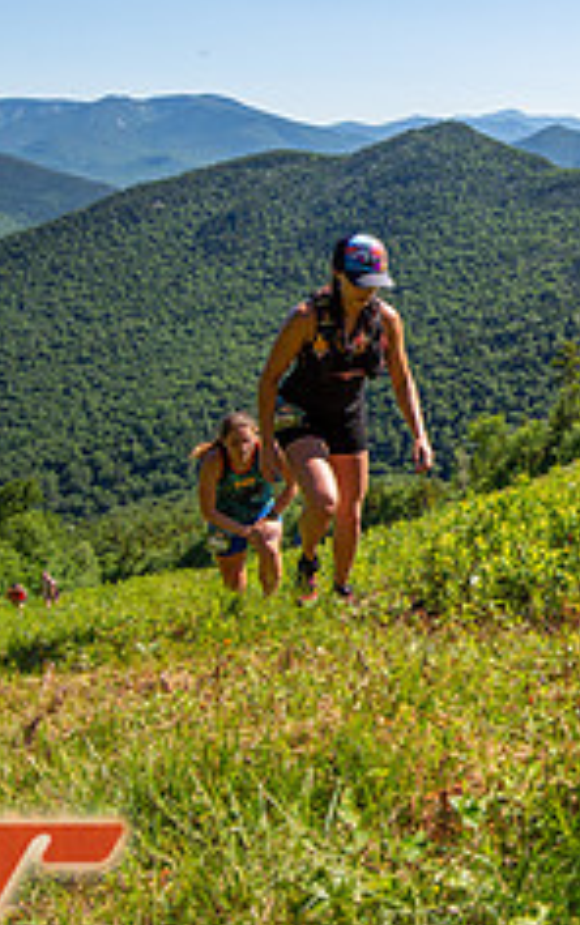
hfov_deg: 29.6
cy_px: 337
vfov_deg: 48.7
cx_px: 600
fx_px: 1009
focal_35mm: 40
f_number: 5
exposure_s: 1/500
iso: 100
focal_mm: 16
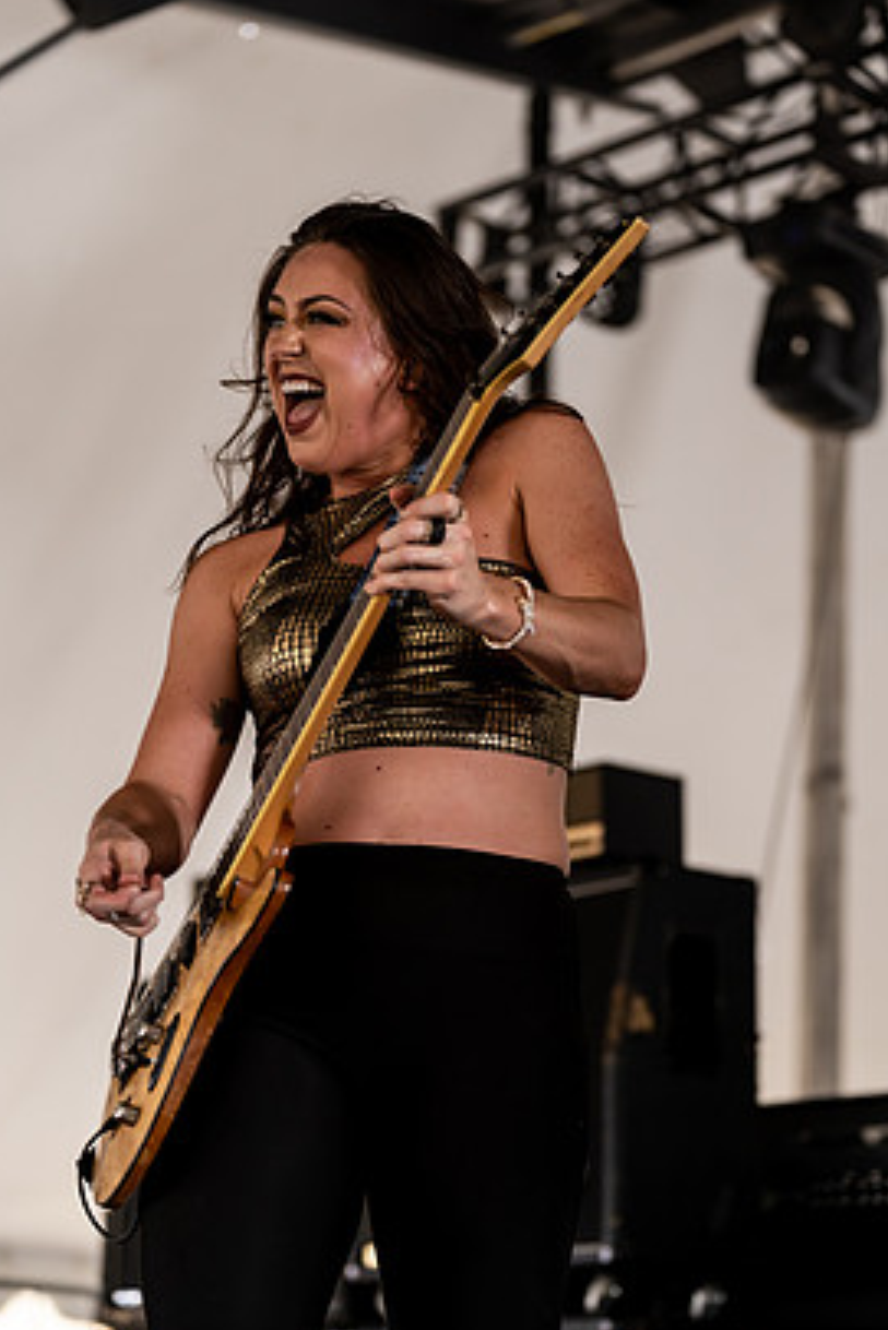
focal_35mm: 92
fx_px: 3401
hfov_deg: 14.9
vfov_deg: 22.1
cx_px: 446
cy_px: 701
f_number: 2.8
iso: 1000
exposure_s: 1/320
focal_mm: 83
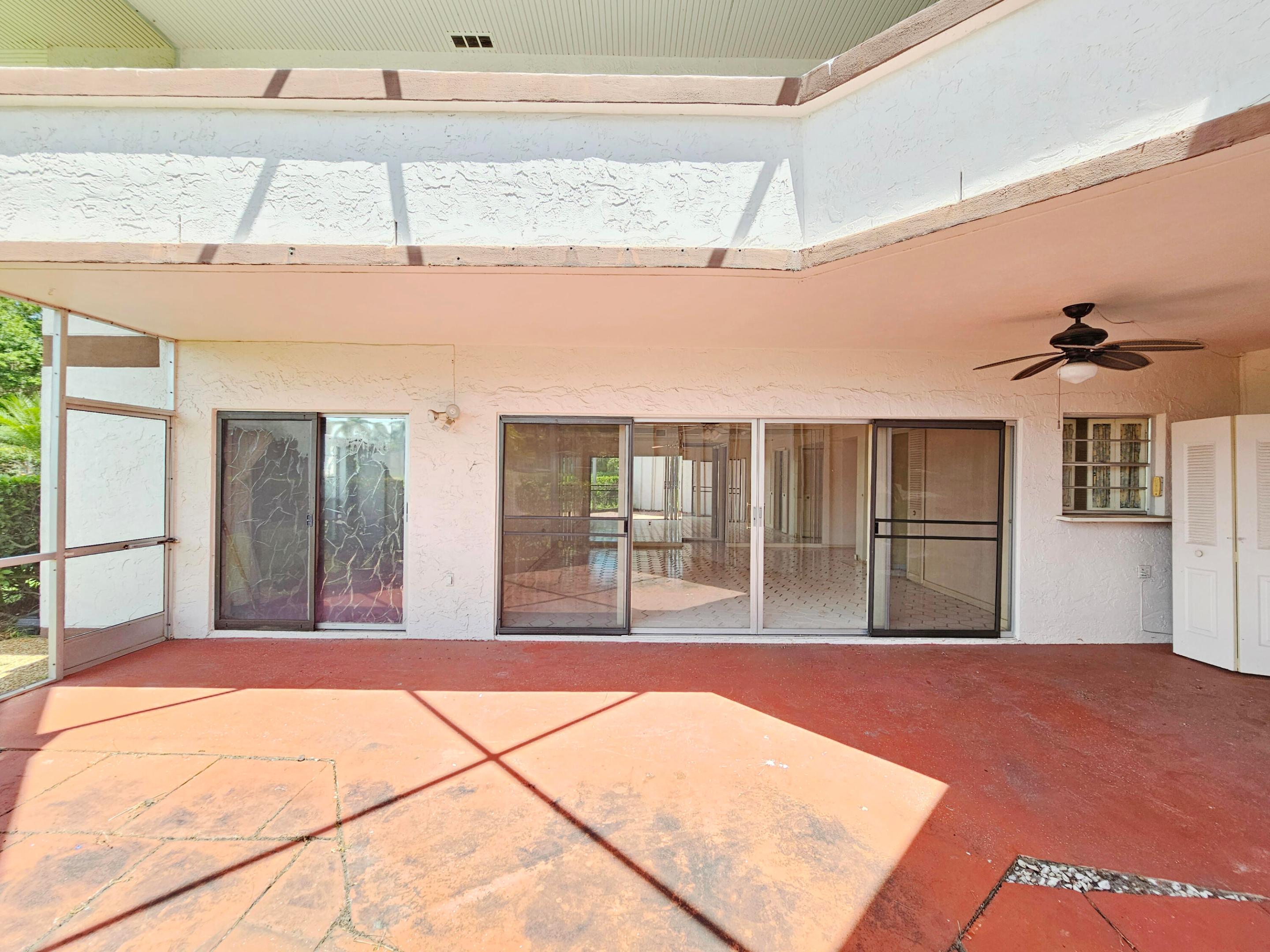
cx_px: 635
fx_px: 477
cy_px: 476
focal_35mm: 13
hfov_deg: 106.2
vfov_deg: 89.9
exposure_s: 1/145
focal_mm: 2.2
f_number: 2.2
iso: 50
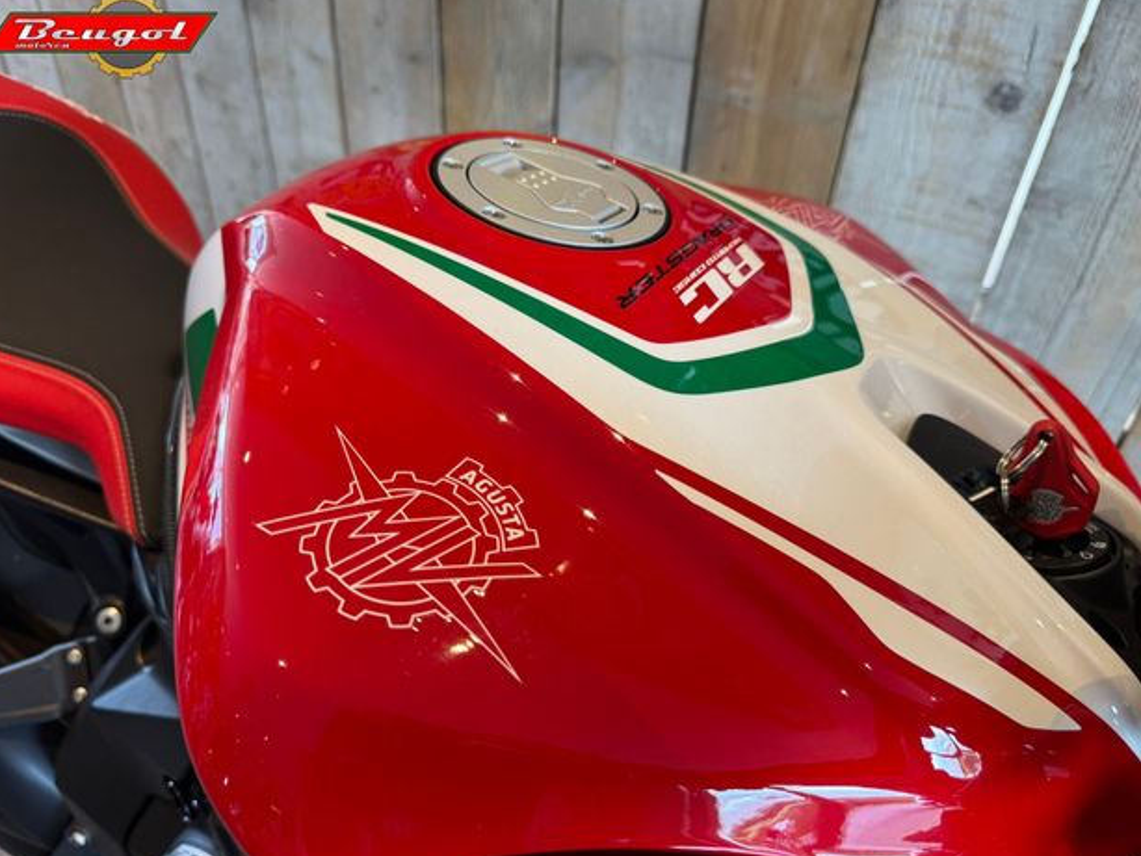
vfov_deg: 54.9
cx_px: 576
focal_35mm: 25
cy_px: 436
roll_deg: -2.6
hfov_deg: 69.4
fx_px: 824
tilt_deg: -39.0
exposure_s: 1/50
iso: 100
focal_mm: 6.76
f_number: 1.78
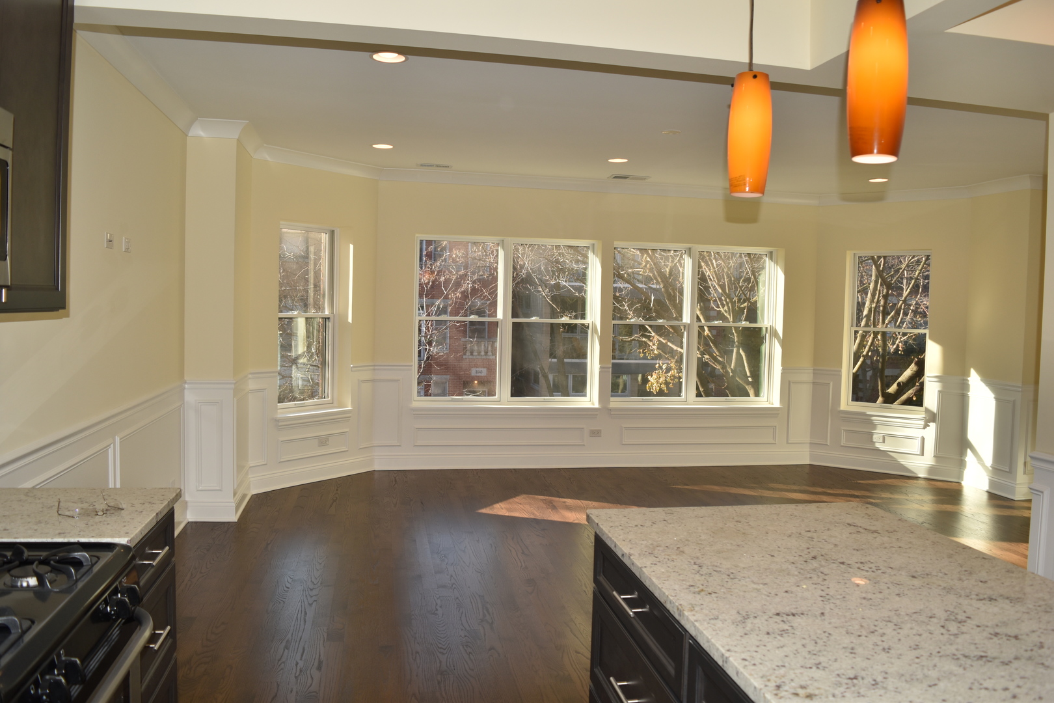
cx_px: 527
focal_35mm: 27
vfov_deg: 47.9
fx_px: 790
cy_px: 352
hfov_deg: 67.4
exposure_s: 1/160
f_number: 5
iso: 100
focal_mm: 18
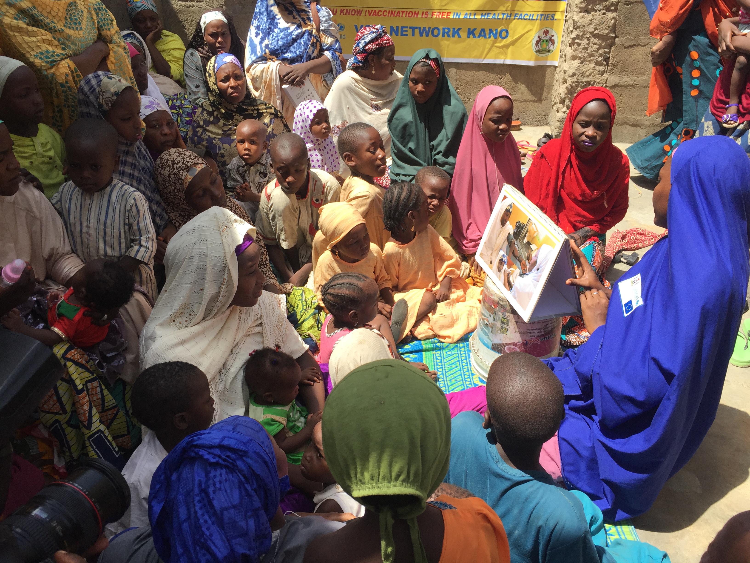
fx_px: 628
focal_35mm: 29
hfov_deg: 61.7
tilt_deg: -30.5
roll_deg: +0.8
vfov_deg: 48.2
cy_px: 282
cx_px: 375
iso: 32
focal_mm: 4.15
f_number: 2.2
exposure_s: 1/964
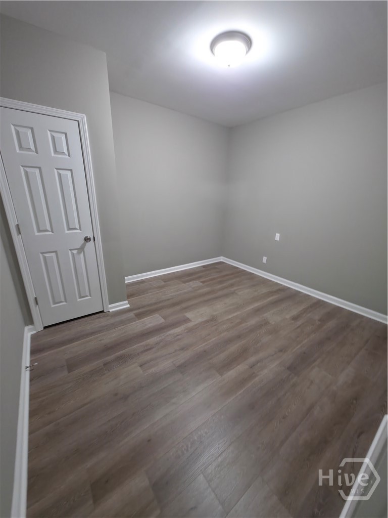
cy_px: 259
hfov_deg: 89.9
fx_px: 194
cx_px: 194
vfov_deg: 106.2
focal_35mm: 13
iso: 125
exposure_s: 1/17.2
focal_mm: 2.2
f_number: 1.9
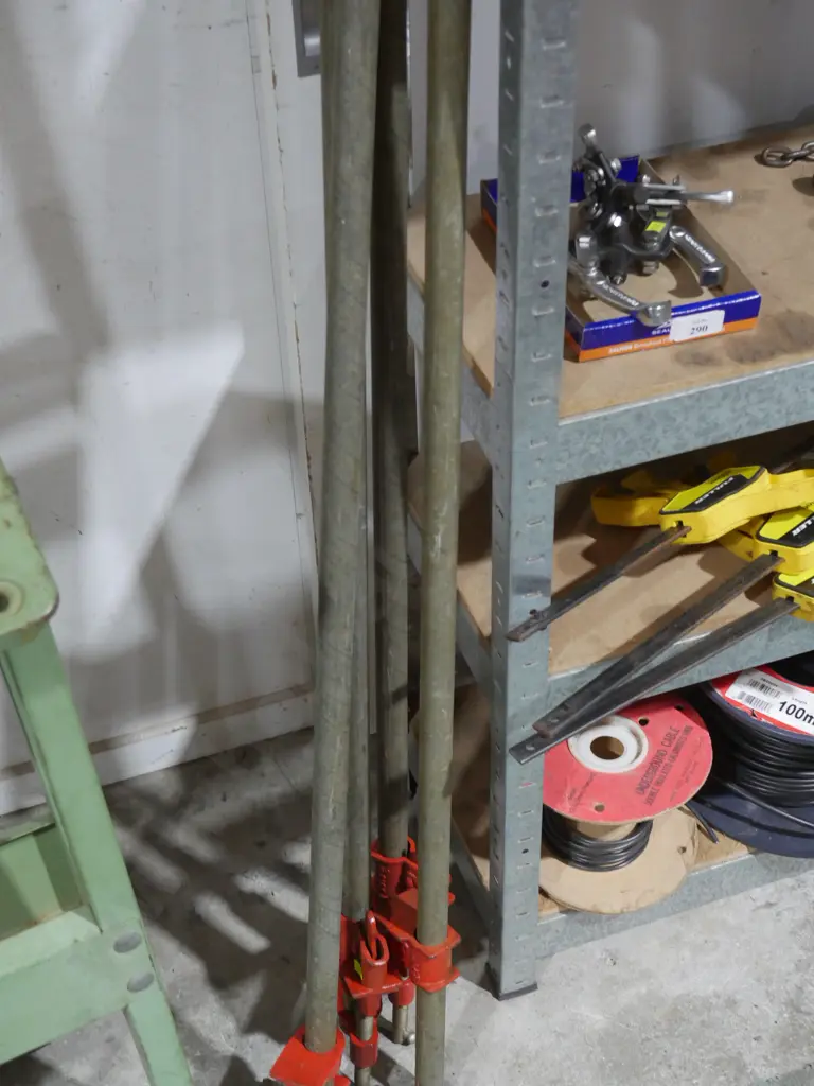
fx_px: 1630
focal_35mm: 52
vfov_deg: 36.8
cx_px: 407
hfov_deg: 28.0
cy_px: 543
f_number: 5.3
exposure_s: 1/60
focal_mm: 26
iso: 2000
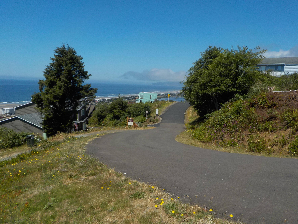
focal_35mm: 30
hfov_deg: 60.0
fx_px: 258
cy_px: 112
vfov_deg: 46.8
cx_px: 149
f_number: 3.3
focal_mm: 4.1
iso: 125
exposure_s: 1/1600
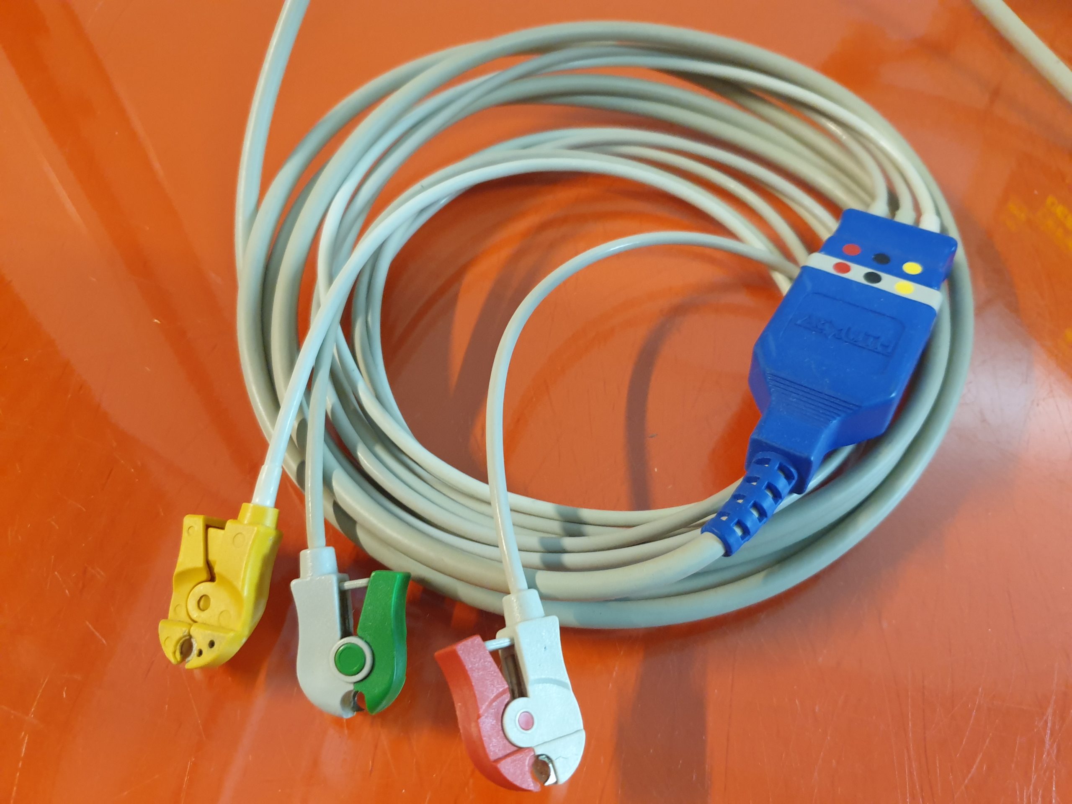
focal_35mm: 26
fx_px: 805
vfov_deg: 53.1
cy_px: 402
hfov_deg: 67.3
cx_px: 536
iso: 320
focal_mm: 4.3
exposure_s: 1/33
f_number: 1.5
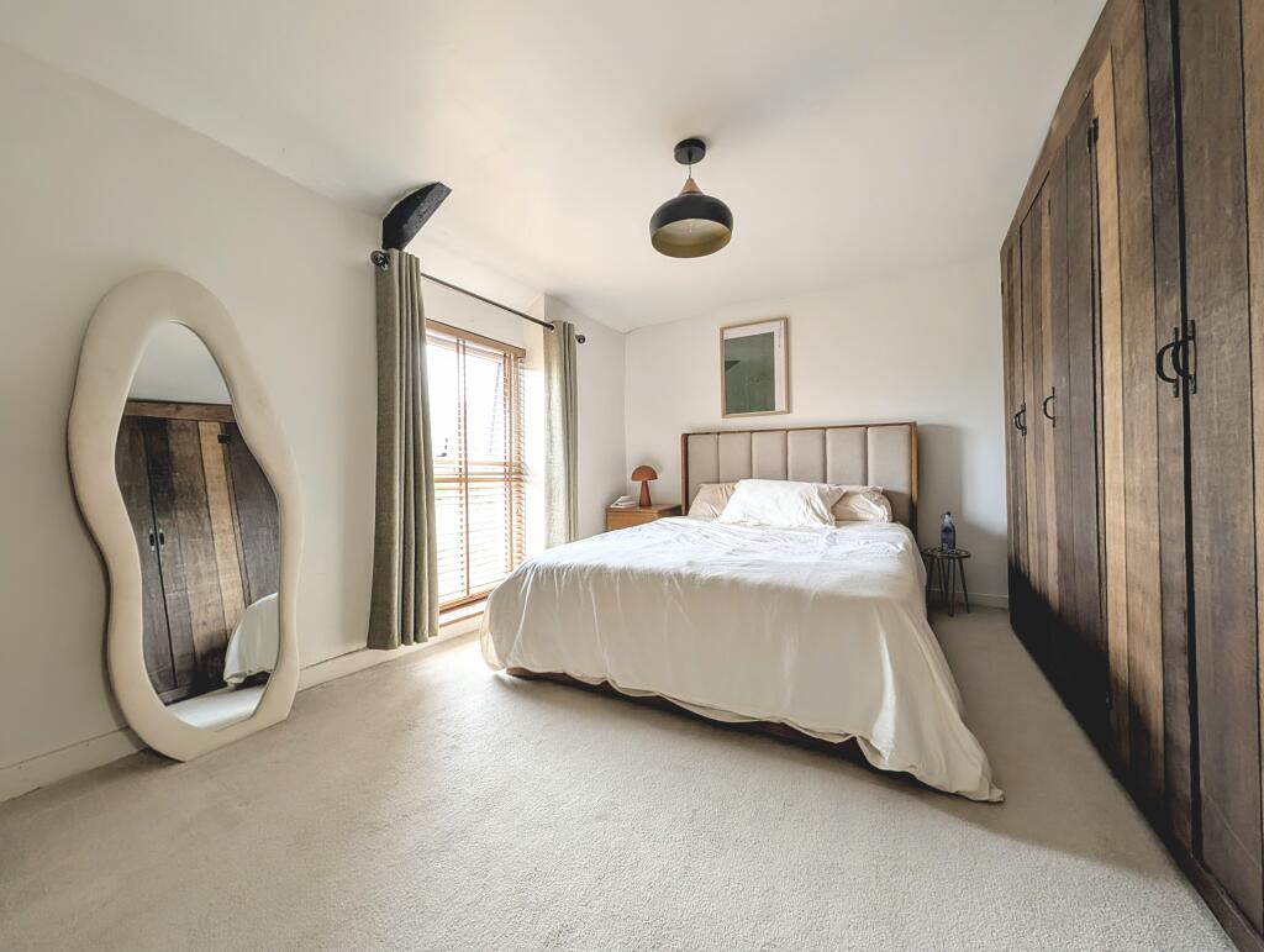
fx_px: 439
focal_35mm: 12
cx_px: 632
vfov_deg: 94.6
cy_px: 476
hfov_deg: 110.5
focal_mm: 2.02
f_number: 1.7
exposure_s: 1/100
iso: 128
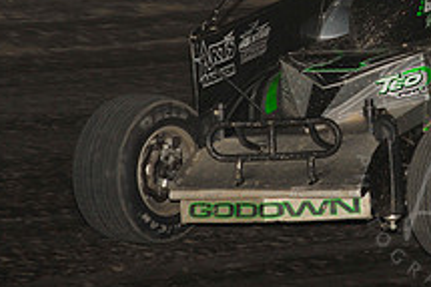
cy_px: -12
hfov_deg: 4.9
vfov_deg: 3.3
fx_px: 5012
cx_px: 475
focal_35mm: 419
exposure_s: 1/320
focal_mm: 155
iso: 800
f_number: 6.3
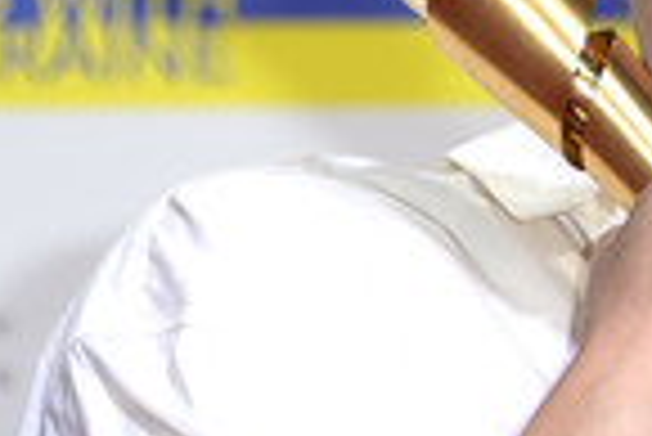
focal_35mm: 527
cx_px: 848
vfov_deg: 2.6
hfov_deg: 3.9
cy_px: 36
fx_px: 9554
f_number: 5.6
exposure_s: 1/250
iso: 800
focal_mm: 170
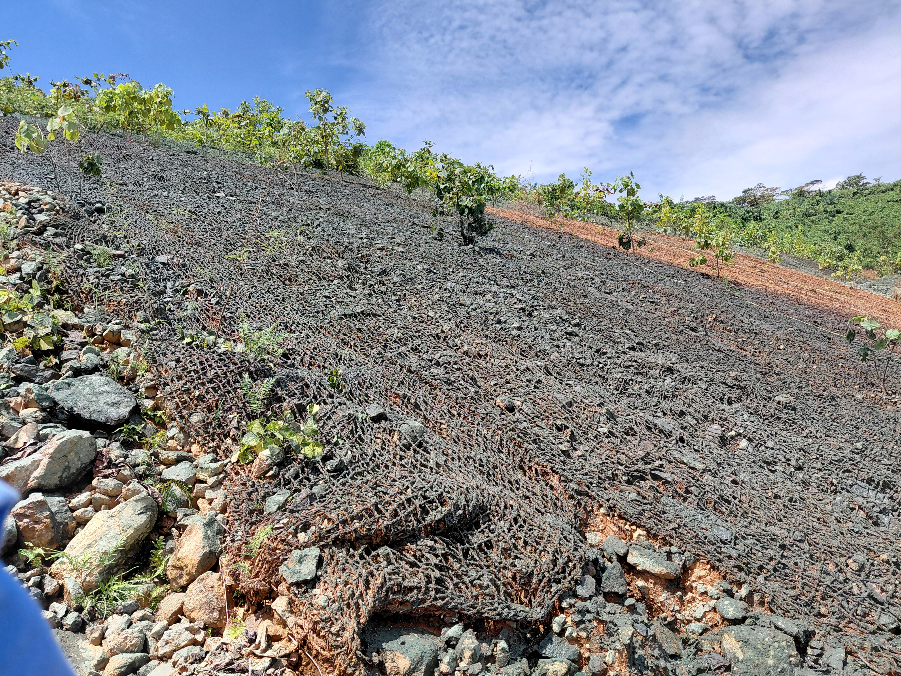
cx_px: 450
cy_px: 338
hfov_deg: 69.4
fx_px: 651
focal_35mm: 25
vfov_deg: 54.9
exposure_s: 1/1418
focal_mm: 4.69
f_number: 1.8
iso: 50
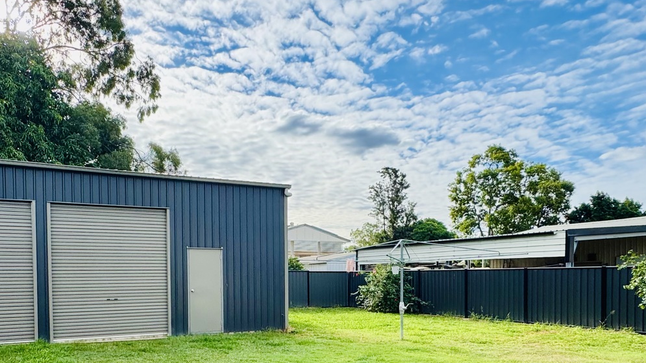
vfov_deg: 48.8
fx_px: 394
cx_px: 206
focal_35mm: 23
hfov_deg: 75.8
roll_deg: +1.3
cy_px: 237
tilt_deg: -1.5
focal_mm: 2.22
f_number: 2.2
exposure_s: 1/1110
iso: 50
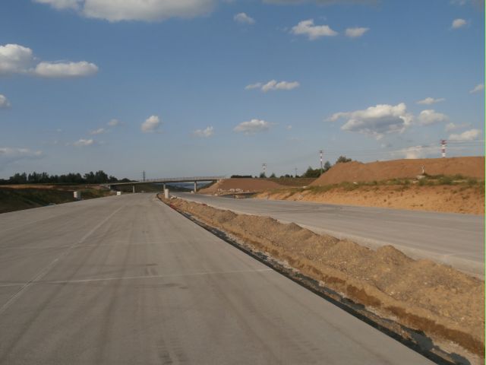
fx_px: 421
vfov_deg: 46.8
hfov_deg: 60.0
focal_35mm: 30
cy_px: 182
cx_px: 243
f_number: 3.5
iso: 100
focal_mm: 5.36
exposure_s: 1/1600
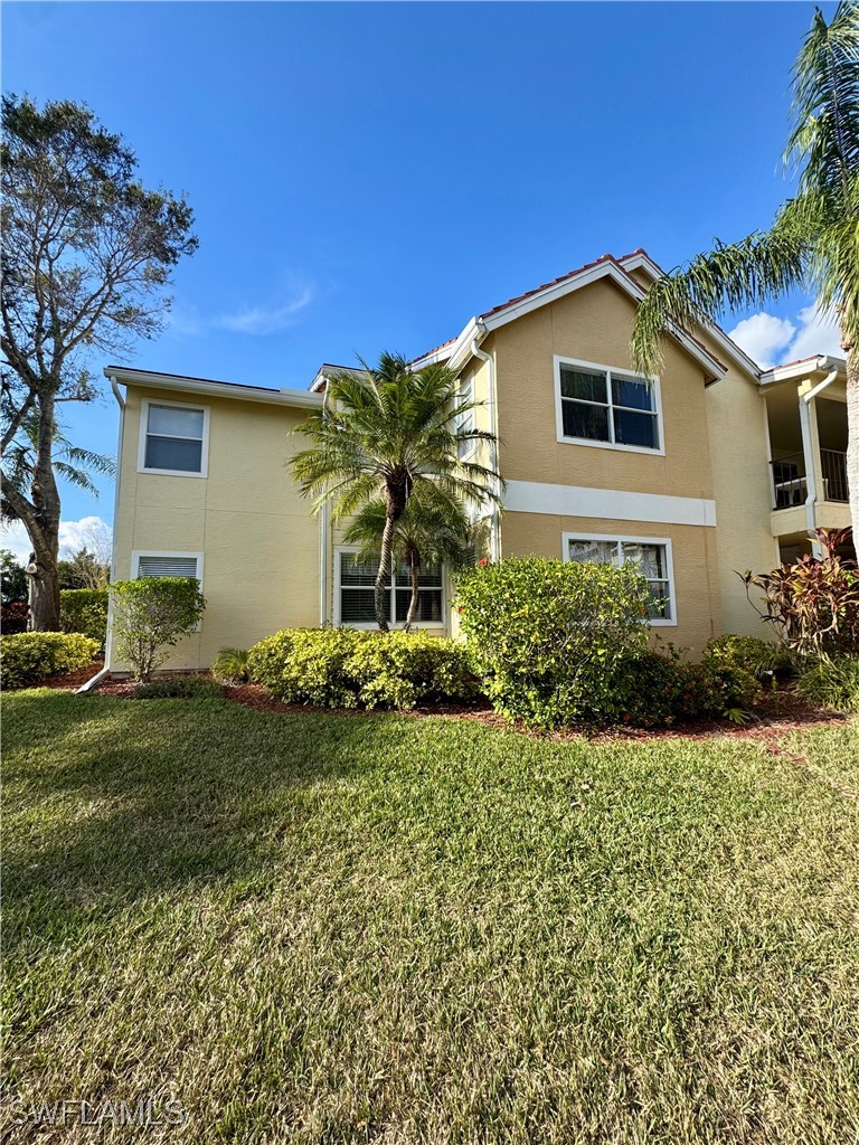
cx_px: 430
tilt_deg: +5.8
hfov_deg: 85.7
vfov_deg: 102.1
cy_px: 572
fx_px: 463
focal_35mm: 14
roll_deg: +0.7
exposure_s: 1/879
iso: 50
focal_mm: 2.22
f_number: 2.2
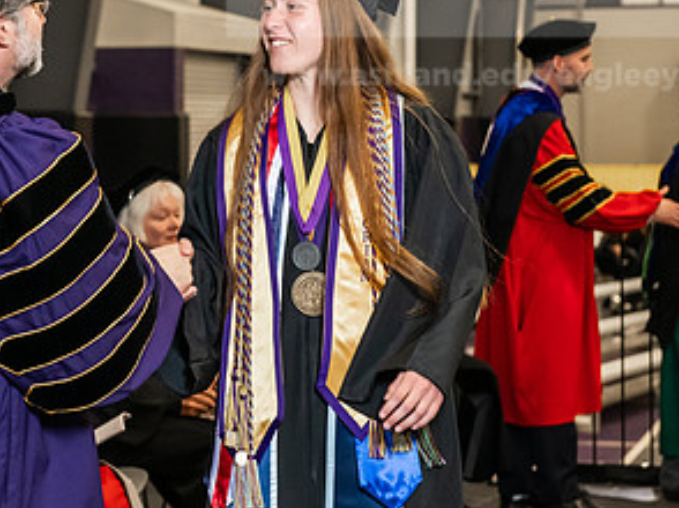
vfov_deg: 11.1
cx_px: 157
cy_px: 124
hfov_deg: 14.8
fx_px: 2607
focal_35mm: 133
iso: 2500
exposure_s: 1/200
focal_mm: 70
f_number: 5
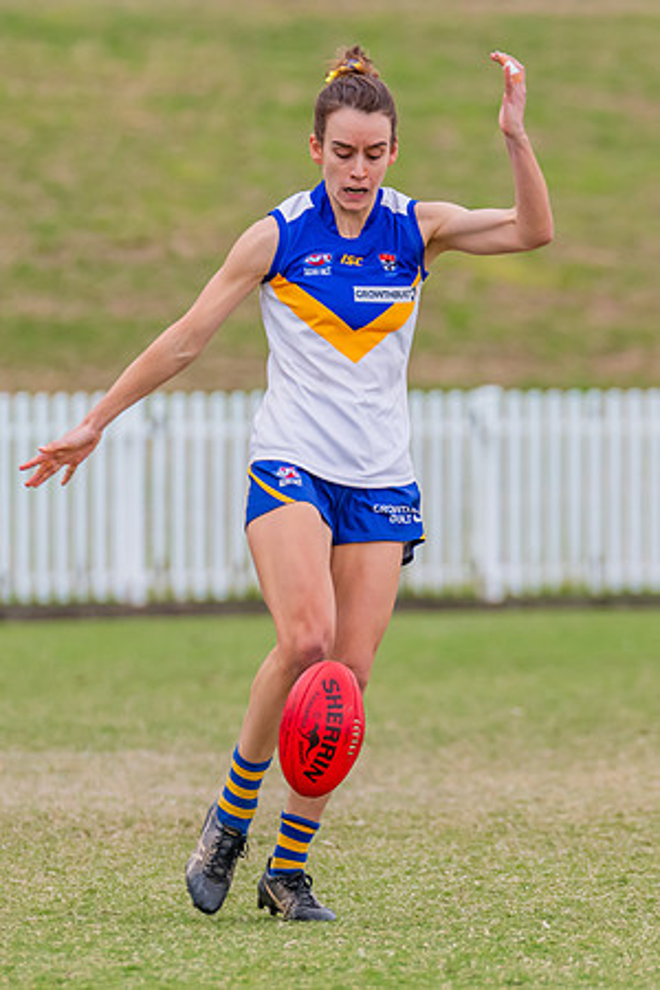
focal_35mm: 705
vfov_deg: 2.9
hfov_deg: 2.0
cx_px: 479
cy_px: 532
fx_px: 19375
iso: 800
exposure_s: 1/1250
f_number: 5.6
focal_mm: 380
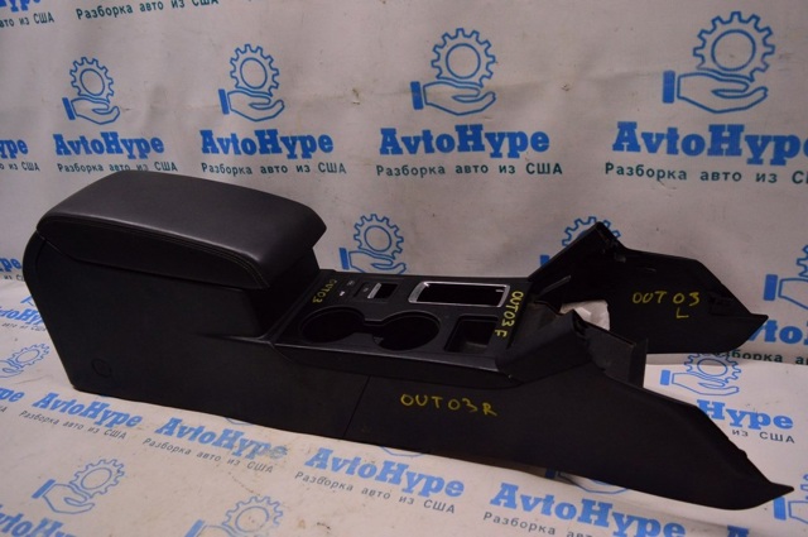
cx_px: 404
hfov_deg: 59.6
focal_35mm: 32
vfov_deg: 41.6
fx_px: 706
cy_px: 268
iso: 1600
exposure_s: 1/400
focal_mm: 21
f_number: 4
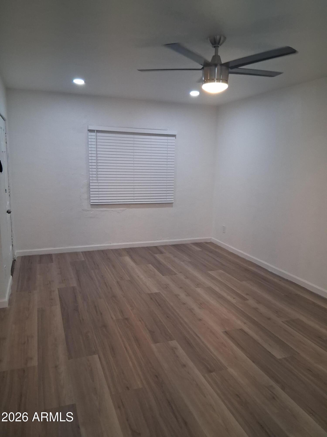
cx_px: 164
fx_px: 327
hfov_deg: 53.1
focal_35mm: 26
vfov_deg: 67.3
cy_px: 218
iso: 400
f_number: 1.8
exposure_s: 1/100
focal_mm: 3.98
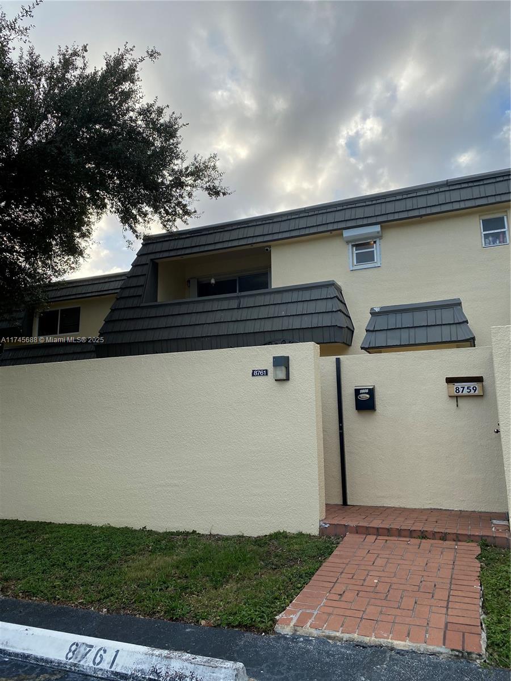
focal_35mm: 26
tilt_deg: +10.7
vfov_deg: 67.3
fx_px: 512
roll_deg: -0.4
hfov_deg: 53.1
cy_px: 340
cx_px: 256
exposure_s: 1/1054
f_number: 1.8
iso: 32
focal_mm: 4.25
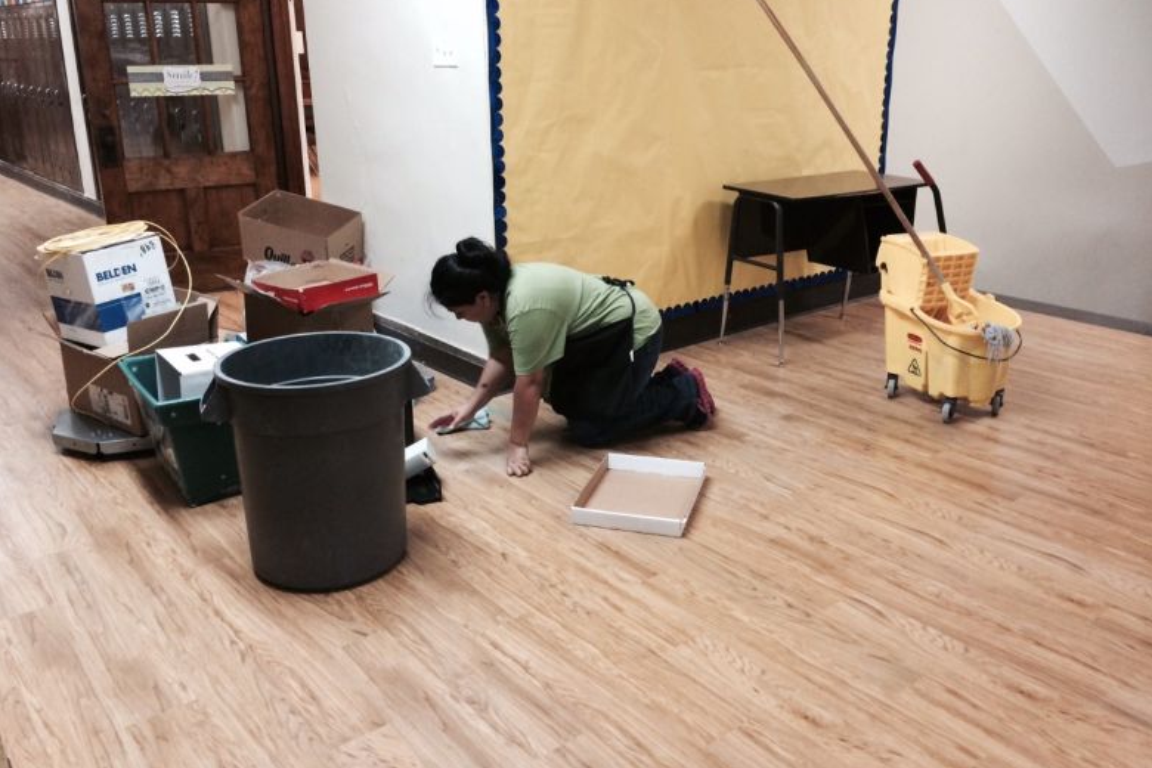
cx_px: 566
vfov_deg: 41.0
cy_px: 338
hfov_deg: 58.7
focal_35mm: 32
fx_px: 1024
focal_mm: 4.12
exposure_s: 1/30
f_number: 2.2
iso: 200
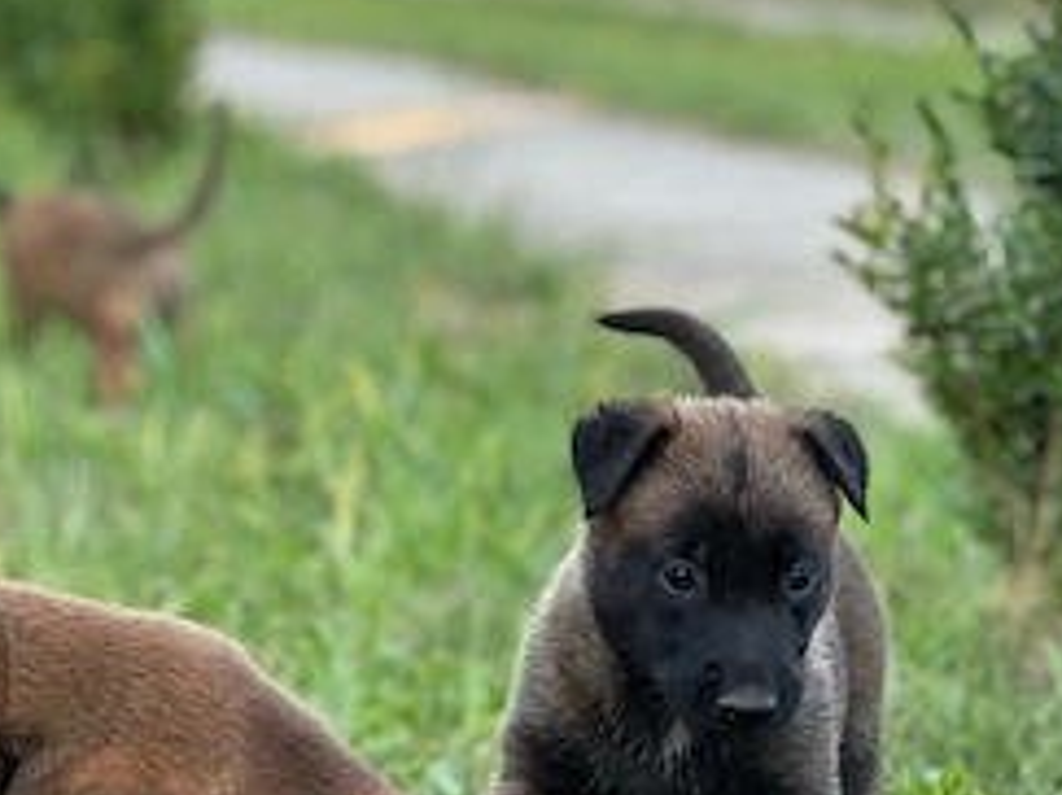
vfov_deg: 11.6
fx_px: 3894
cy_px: 563
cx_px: 516
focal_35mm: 127
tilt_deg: -11.9
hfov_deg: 15.5
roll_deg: +1.3
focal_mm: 9
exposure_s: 1/121
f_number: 2.8
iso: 64
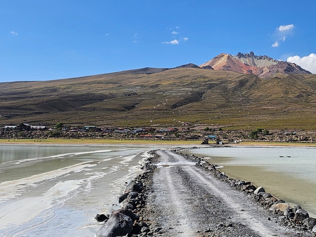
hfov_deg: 73.9
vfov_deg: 58.9
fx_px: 210
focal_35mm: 23
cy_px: 118
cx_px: 158
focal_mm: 6.3
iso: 10
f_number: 1.7
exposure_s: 1/1513
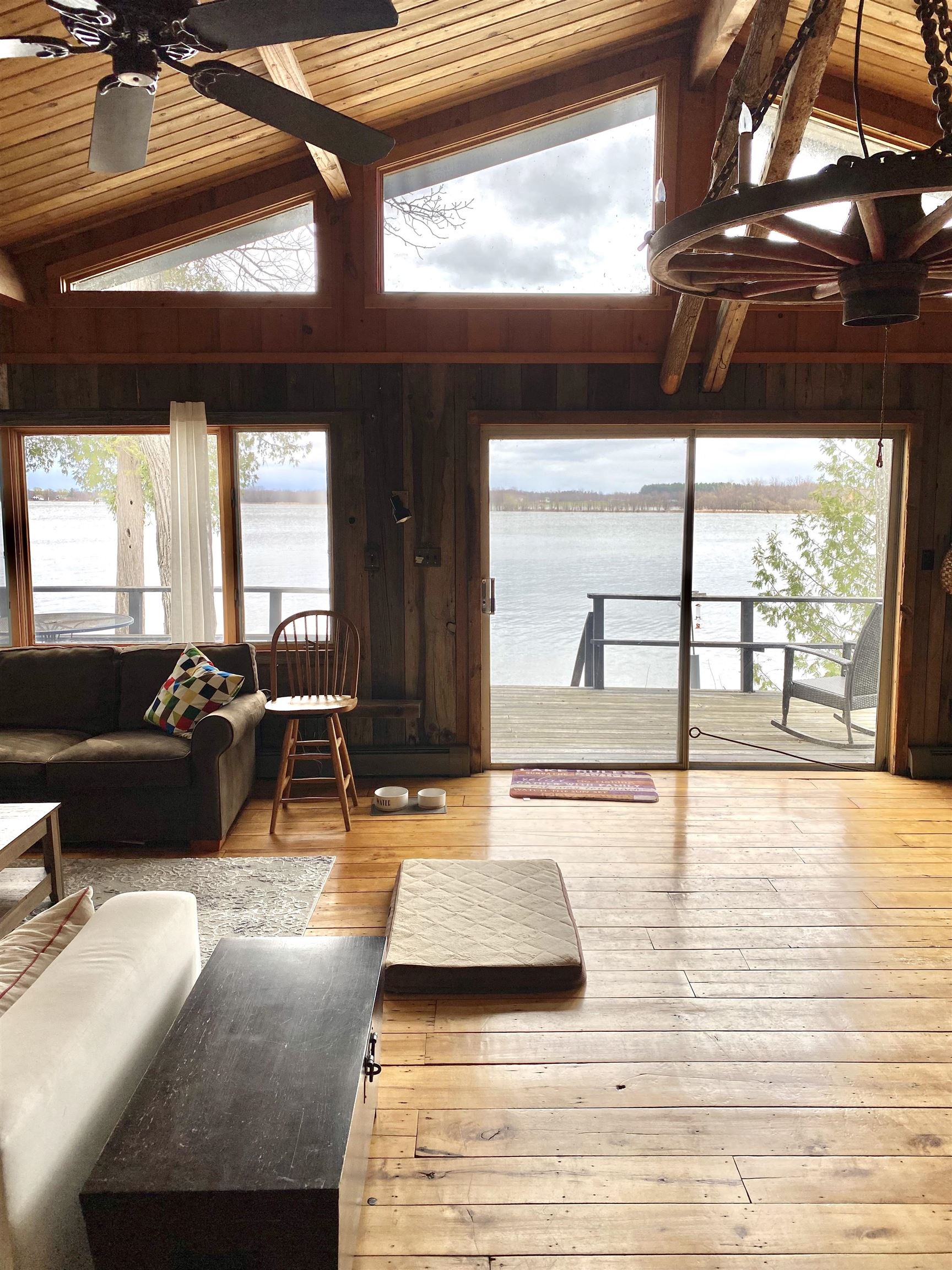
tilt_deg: -7.1
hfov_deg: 53.1
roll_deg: -0.9
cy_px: 635
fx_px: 953
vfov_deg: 67.3
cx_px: 476
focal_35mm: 26
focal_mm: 4.25
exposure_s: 1/549
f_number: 1.8
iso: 32
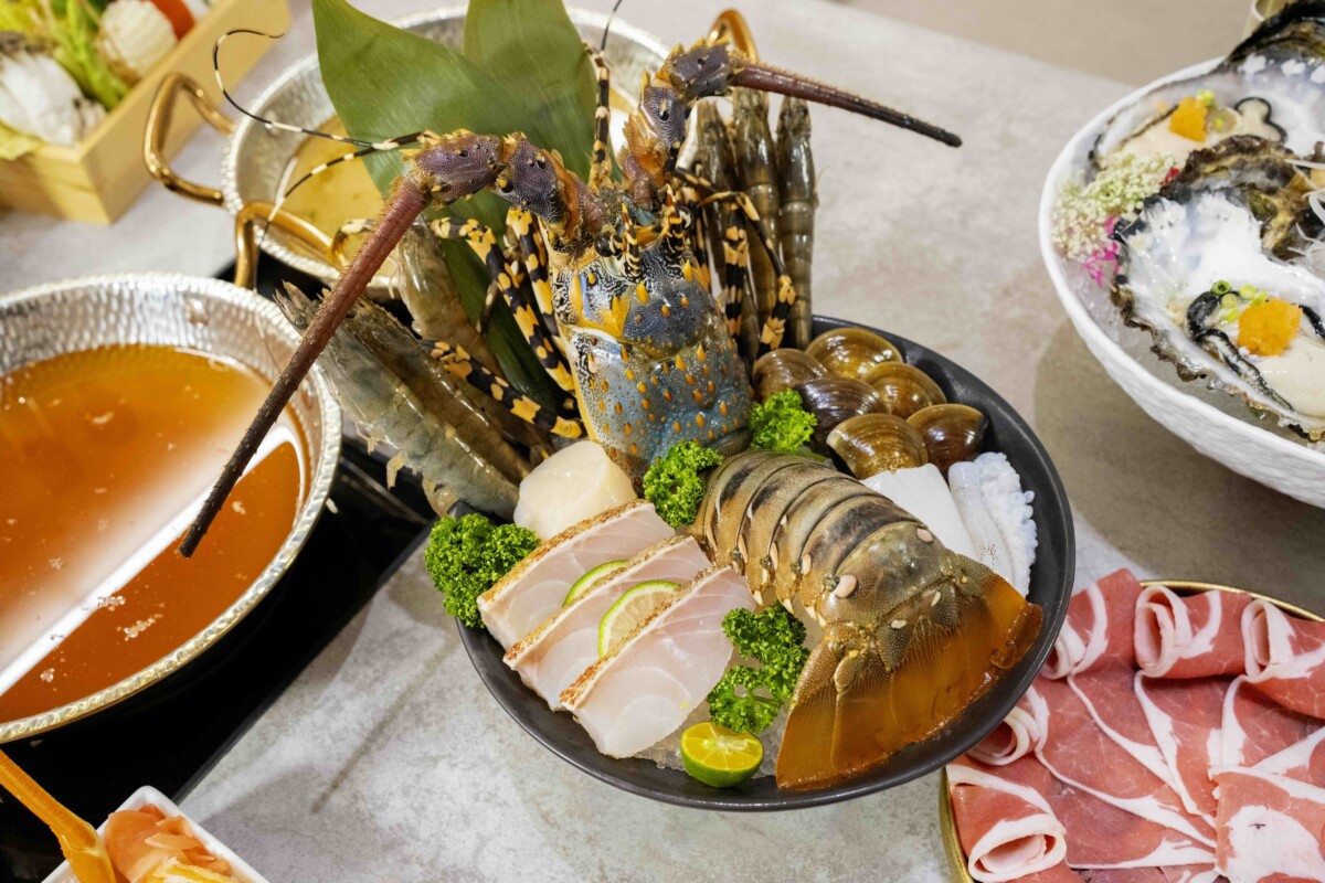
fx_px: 1288
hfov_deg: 54.4
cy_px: 442
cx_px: 662
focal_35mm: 35
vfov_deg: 37.9
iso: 5000
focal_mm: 35
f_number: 5.6
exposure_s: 1/125
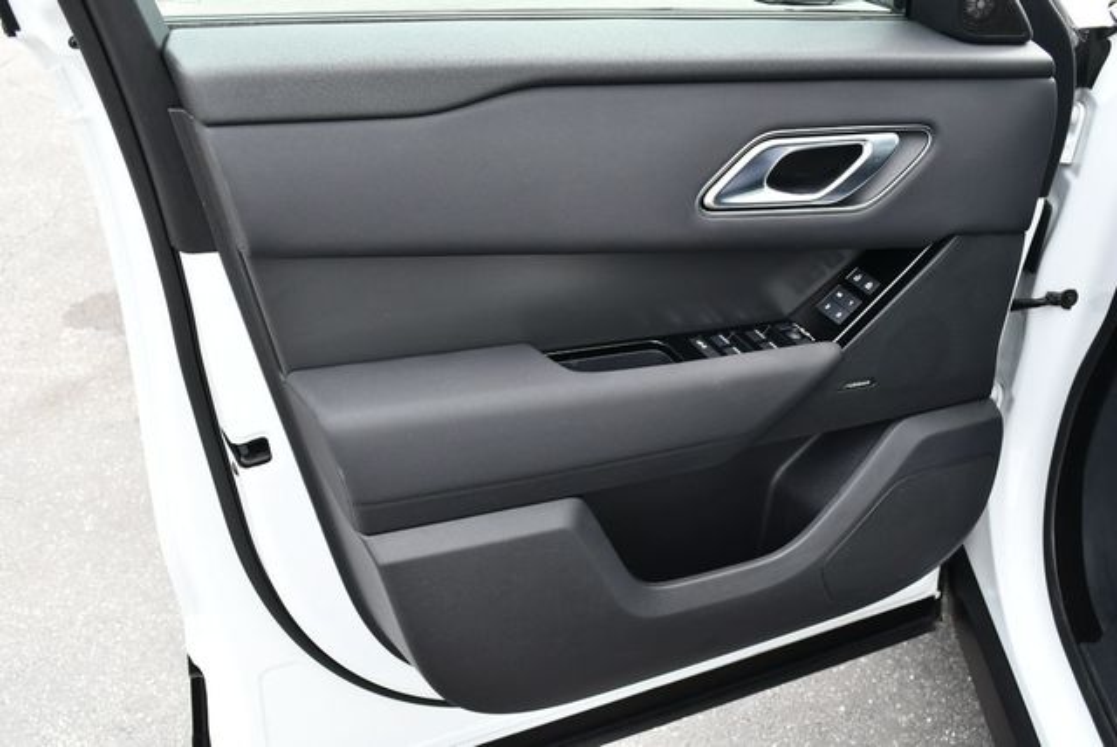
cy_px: 374
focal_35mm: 40
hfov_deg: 48.4
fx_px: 1242
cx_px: 558
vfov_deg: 33.5
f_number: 5.6
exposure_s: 1/250
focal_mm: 20
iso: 280
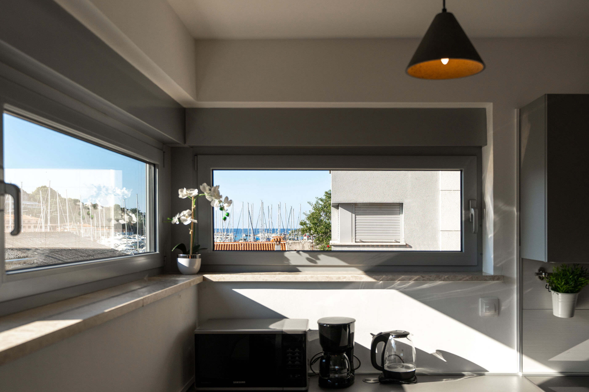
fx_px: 540
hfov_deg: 57.2
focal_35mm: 33
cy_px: 196
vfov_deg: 40.0
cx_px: 294
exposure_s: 1/1000
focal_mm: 22.2
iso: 100
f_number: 2.8
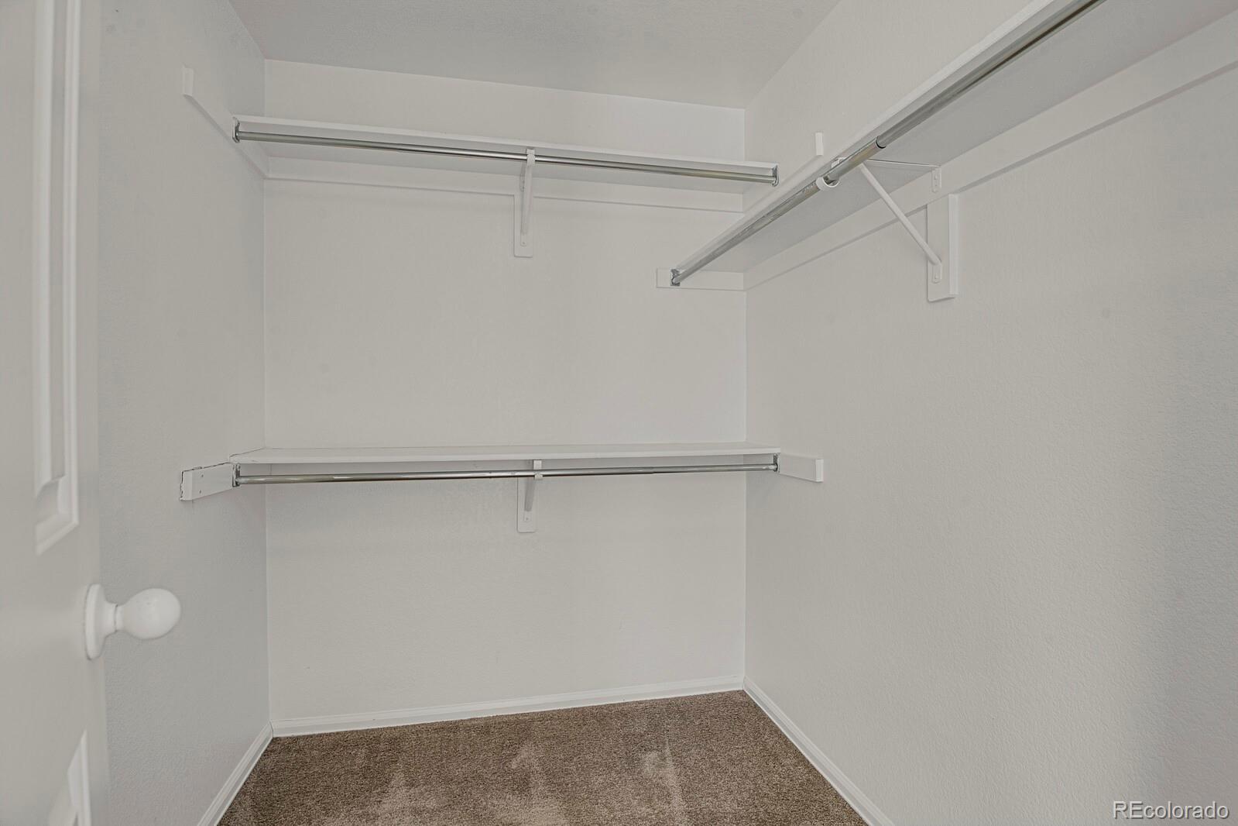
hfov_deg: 93.3
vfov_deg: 70.4
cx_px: 619
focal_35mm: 17
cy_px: 413
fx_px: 585
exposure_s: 3
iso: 250
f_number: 8
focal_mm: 17
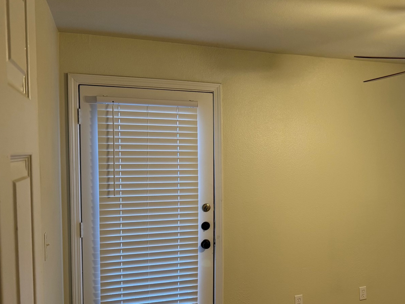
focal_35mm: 41
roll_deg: -0.6
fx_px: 480
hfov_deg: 43.3
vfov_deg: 35.1
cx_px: 332
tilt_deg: -3.4
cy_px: 170
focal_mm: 6.76
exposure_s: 1/60
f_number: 1.78
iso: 125
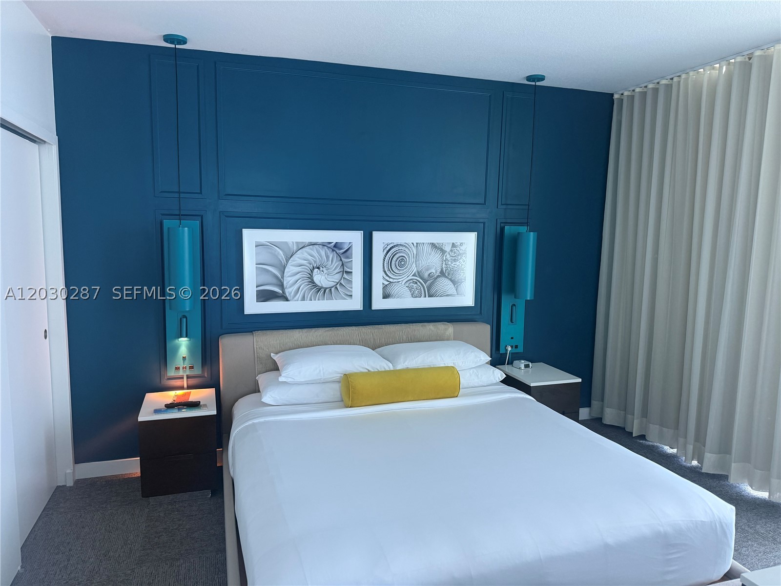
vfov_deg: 56.8
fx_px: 541
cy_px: 293
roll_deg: -1.1
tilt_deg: -6.0
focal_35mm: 24
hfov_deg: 71.6
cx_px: 390
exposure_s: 1/68
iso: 200
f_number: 1.78
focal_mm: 6.76
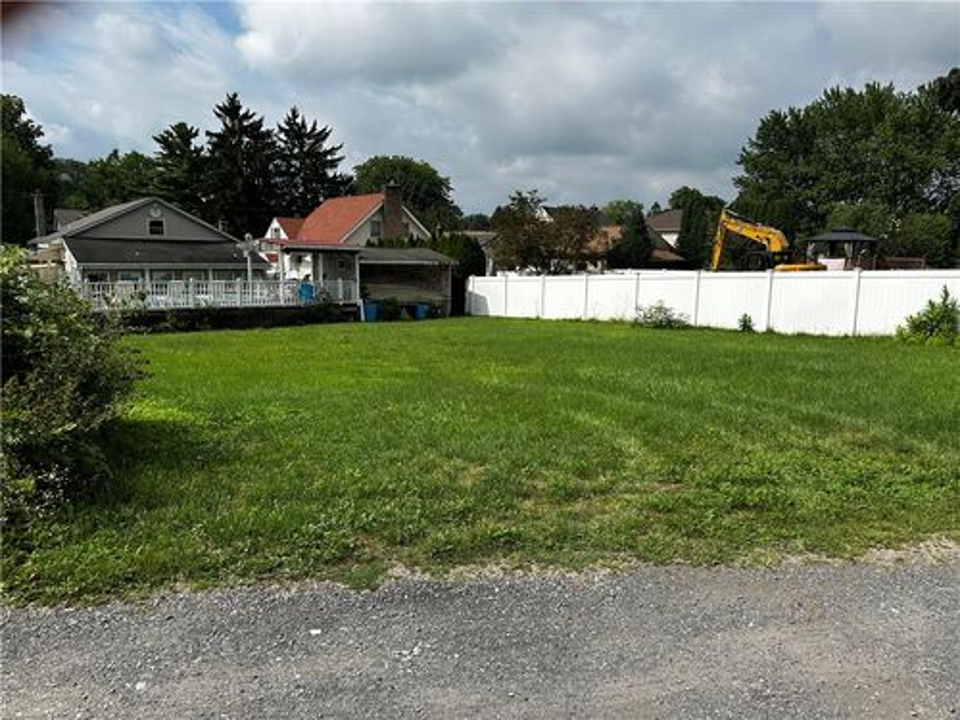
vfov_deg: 56.8
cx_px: 480
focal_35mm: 24
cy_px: 360
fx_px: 666
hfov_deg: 71.6
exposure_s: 1/5525
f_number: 1.78
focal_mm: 6.86
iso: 80
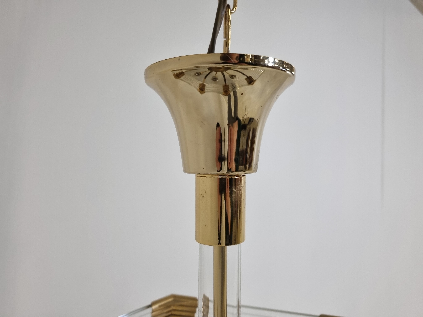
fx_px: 318
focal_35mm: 26
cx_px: 212
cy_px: 158
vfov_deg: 53.1
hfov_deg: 67.3
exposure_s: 1/100
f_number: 1.8
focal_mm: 5.4
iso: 200
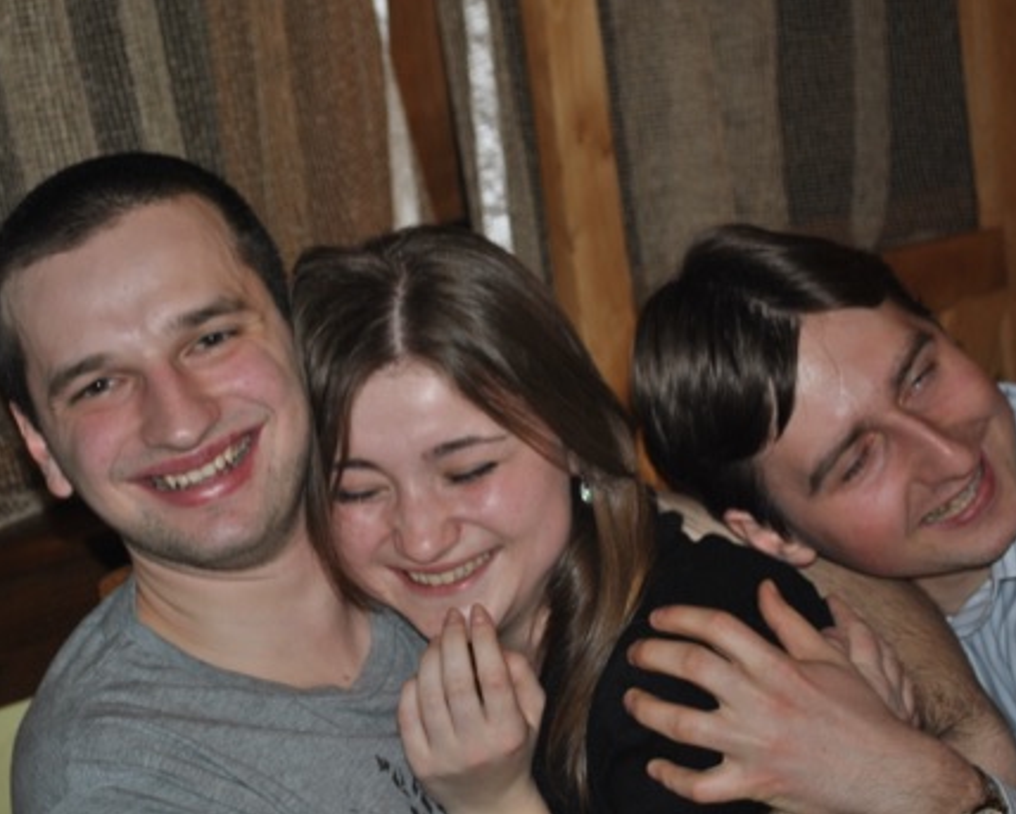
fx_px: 2467
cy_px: 408
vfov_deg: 18.7
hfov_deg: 23.3
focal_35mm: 82
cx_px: 551
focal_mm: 48
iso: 200
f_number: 5.3
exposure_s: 1/60
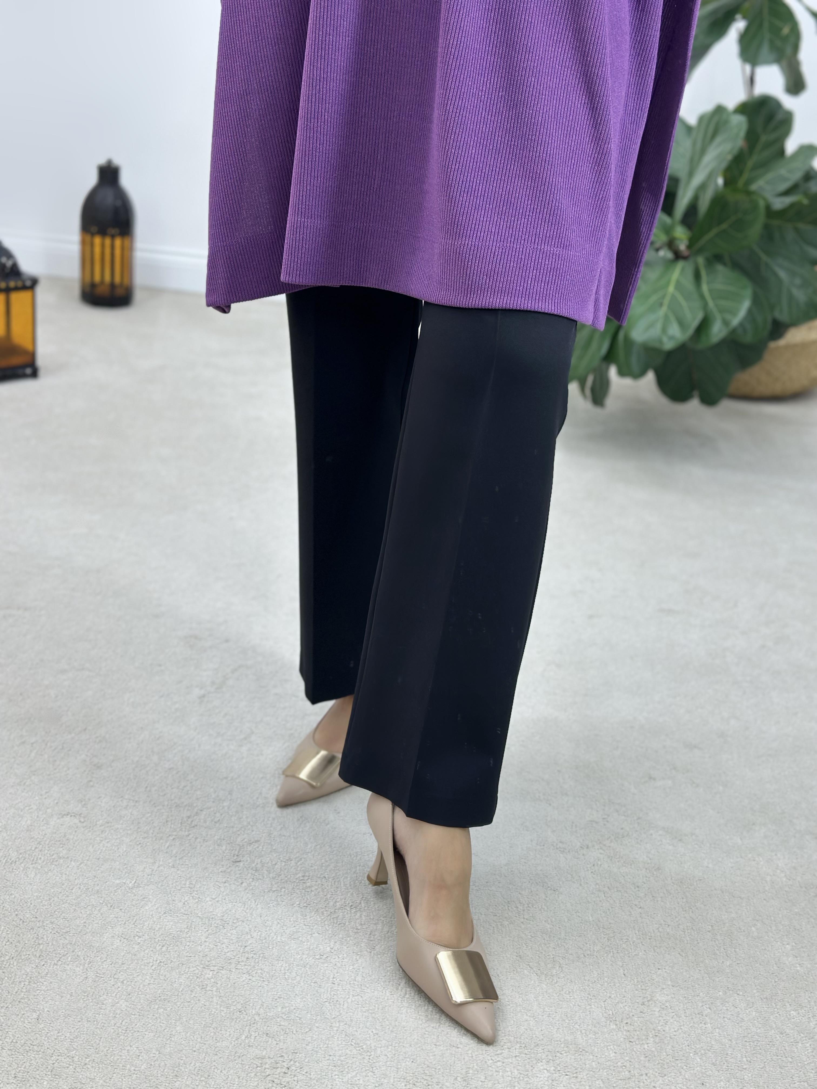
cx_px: 408
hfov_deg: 30.3
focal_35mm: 48
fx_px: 1511
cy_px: 544
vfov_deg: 39.7
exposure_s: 1/153
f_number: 1.78
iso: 64
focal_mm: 6.86
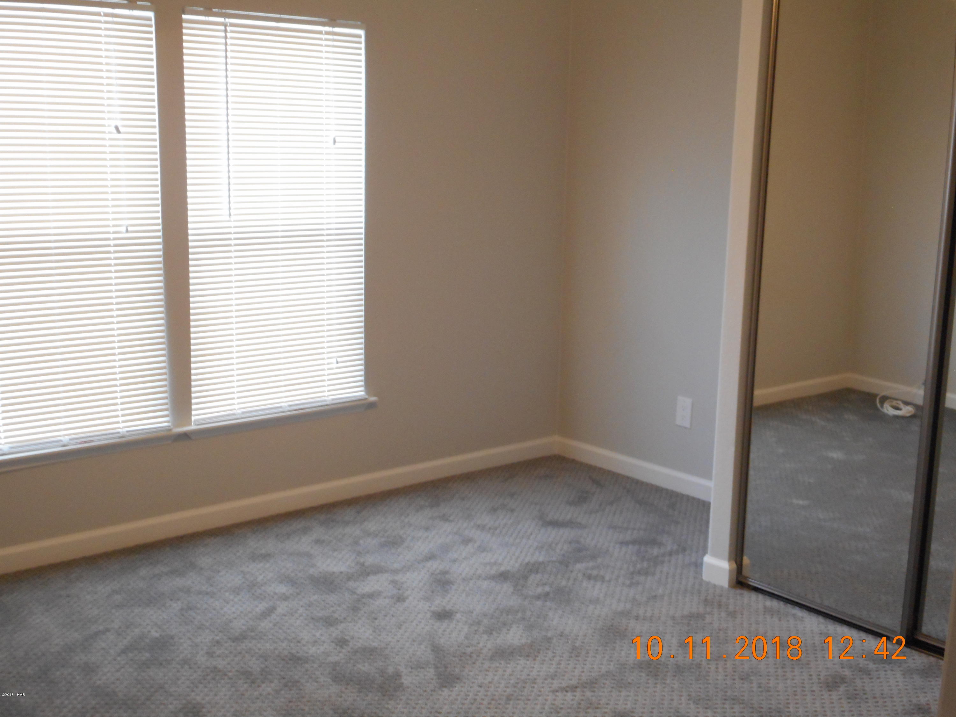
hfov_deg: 42.9
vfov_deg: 32.9
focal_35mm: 44
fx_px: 1215
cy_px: 358
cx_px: 478
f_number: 4.7
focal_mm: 7.9
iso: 360
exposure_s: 1/30
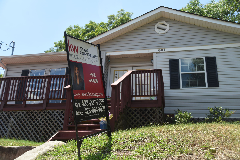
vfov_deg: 35.1
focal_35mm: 38
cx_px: 120
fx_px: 253
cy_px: 80
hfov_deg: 50.7
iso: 125
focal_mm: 38
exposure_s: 1/400
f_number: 5.6
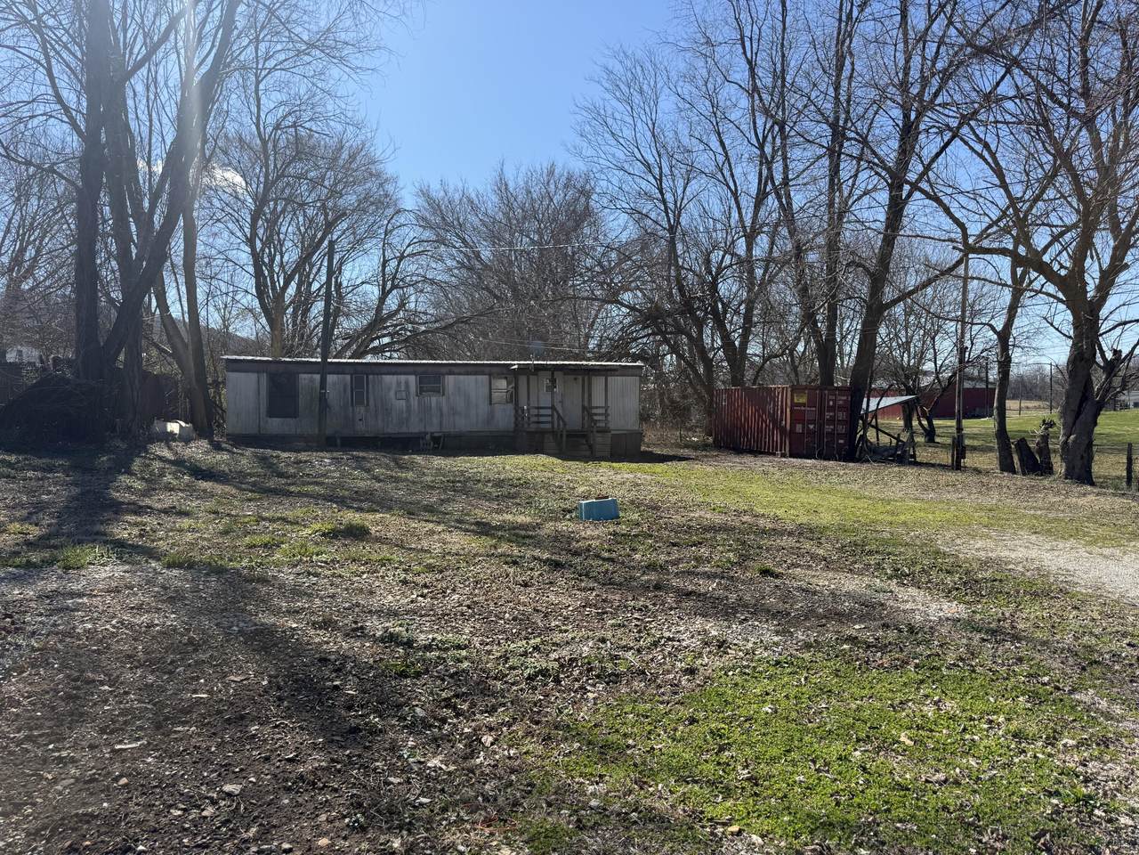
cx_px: 570
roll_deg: +0.4
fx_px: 790
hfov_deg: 71.6
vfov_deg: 56.8
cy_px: 428
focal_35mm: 24
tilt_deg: -1.3
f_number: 1.78
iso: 80
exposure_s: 1/3021
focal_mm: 6.76
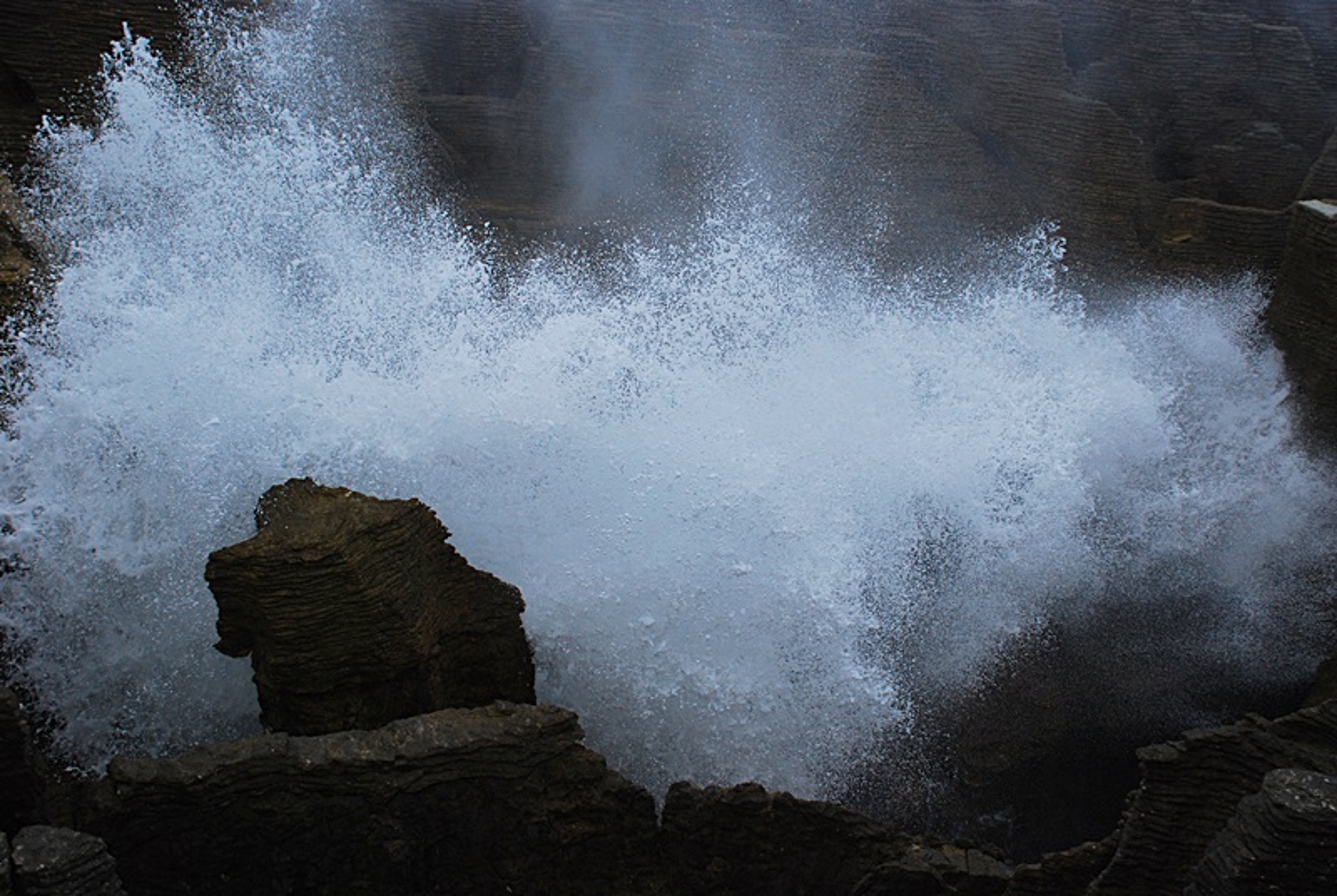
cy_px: 448
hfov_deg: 49.5
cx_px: 668
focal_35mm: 39
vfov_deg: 34.3
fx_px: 1451
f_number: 5.6
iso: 400
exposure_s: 1/800
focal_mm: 26
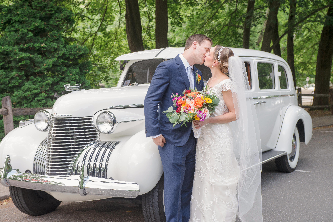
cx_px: 166
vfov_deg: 24.2
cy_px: 111
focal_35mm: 56
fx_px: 518
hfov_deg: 35.6
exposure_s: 1/200
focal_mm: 56
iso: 800
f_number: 5.6
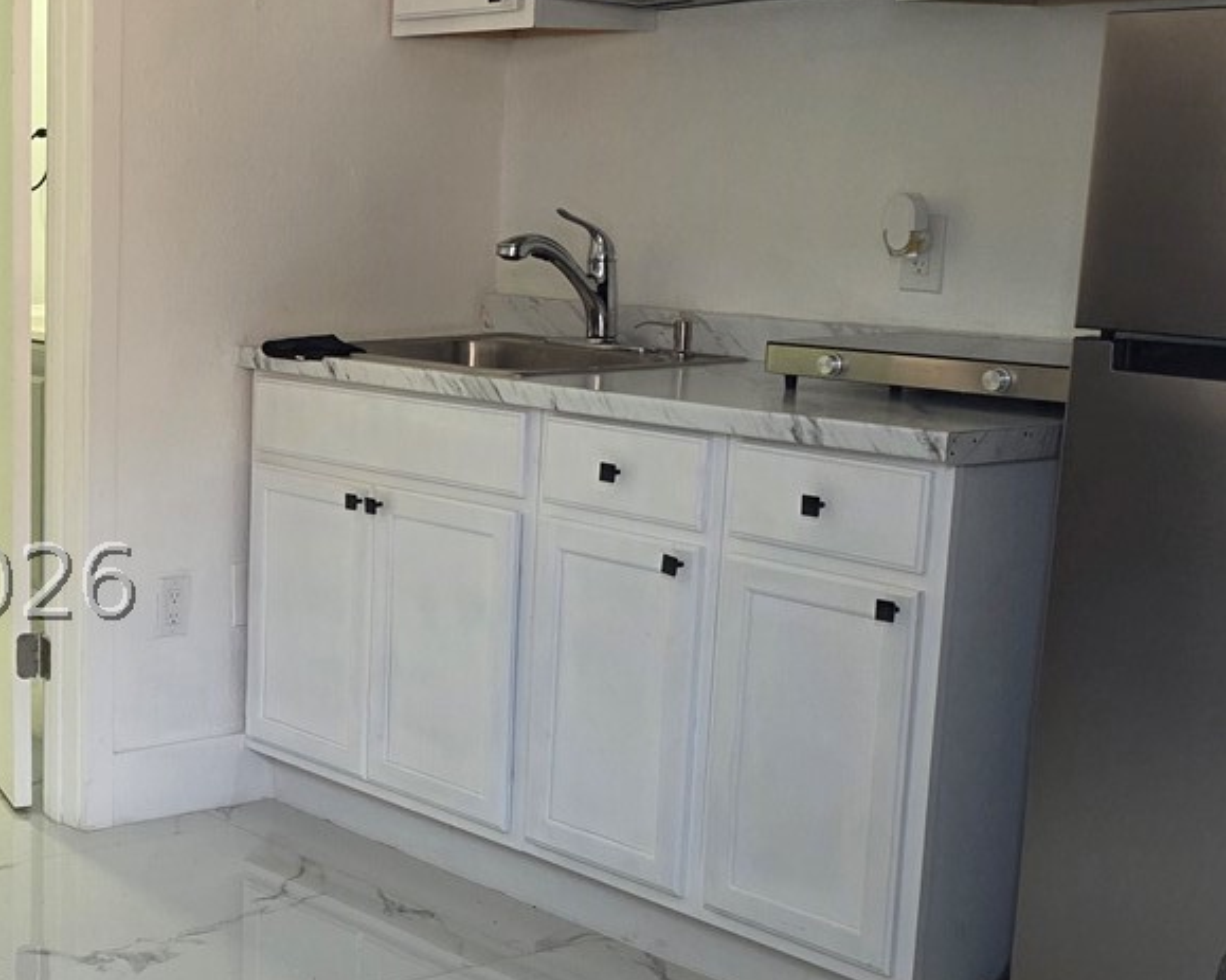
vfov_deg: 24.6
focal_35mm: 62
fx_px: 2249
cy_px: 582
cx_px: 11
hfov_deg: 28.7
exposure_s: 1/120
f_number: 1.7
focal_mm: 6.3
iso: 160
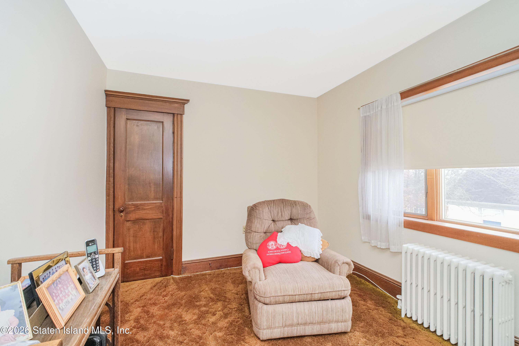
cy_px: 173
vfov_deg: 77.3
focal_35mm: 15
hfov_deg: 100.4
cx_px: 260
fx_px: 216
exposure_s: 1/60
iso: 2000
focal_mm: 10
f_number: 8
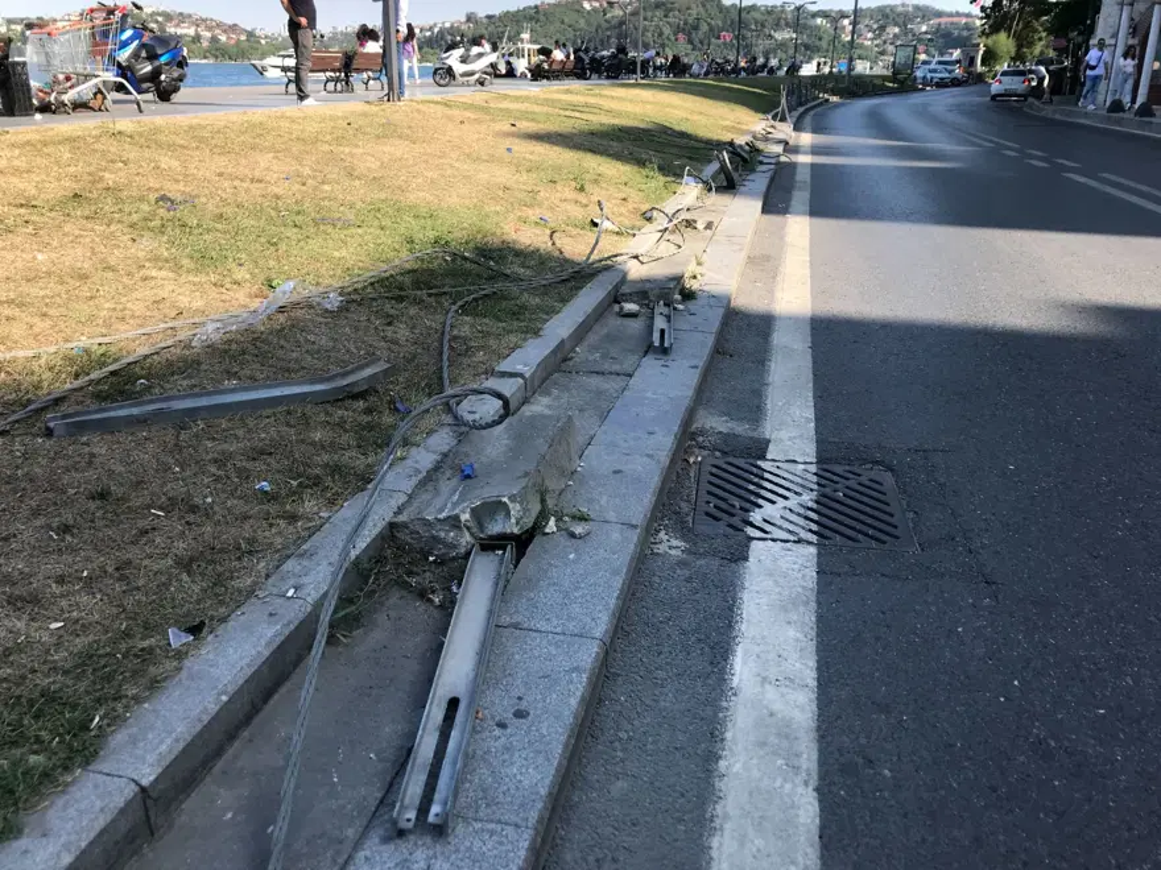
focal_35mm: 28
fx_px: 939
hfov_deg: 63.4
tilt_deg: -20.8
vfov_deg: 49.7
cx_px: 580
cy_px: 435
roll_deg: -1.5
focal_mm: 3.99
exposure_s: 1/825
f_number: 1.8
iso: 20
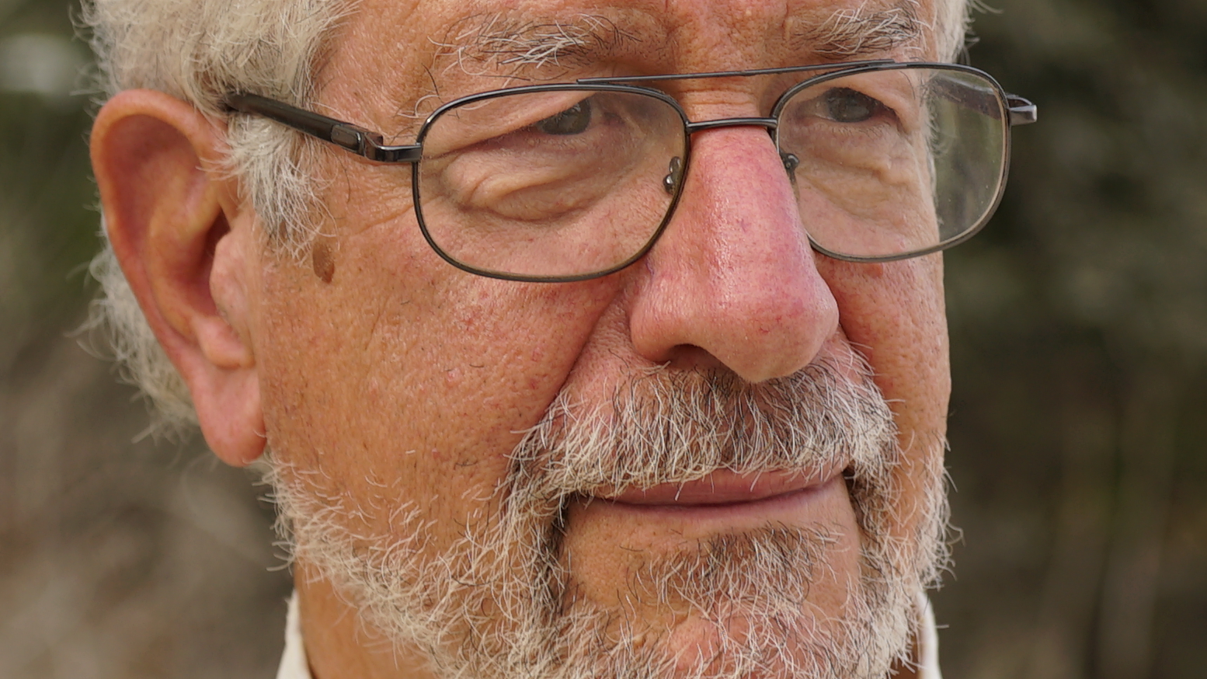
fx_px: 7169
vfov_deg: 5.4
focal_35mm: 224
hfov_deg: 9.6
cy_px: 227
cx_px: 736
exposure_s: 1/100
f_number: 5.6
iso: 100
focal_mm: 80
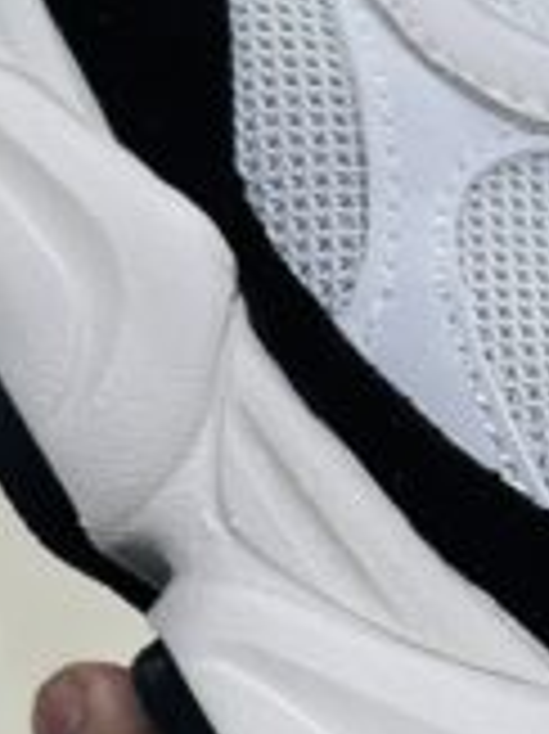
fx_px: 5823
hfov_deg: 5.3
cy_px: 984
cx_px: 990
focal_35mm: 275
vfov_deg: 7.1
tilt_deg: -53.4
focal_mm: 6.86
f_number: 1.78
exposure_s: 1/111
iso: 64
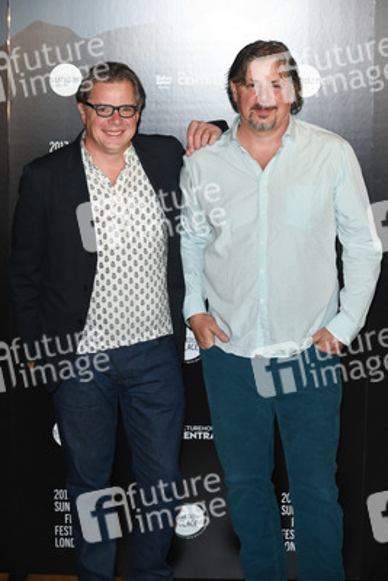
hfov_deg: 15.9
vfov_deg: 23.6
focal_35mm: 86
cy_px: 290
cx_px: 194
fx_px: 1389
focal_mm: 86
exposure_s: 1/250
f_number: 4
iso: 1600
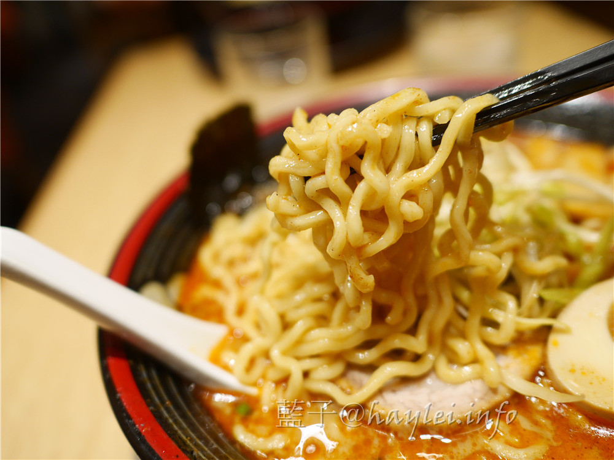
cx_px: 307
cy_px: 230
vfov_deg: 46.8
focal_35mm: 30
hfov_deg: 60.0
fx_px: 532
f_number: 2
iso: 200
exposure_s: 1/160
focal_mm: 15
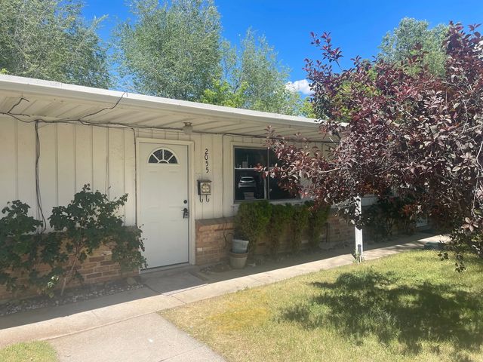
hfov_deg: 69.4
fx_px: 349
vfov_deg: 54.9
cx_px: 242
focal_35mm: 25
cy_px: 181
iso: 32
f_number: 1.6
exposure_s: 1/1852
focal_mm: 5.1
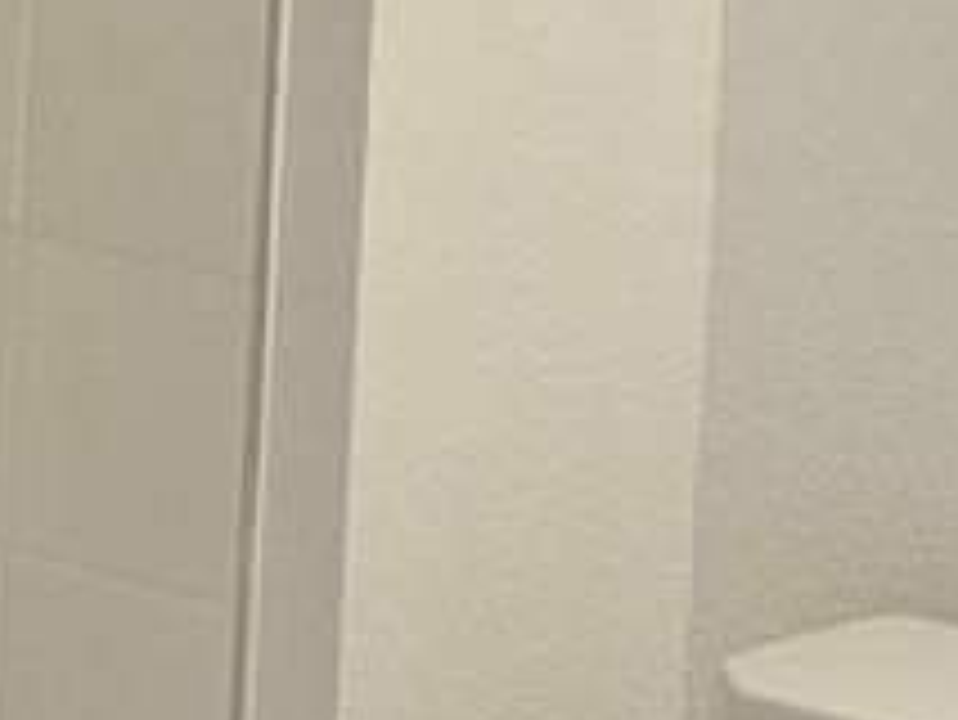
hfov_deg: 11.4
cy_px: -230
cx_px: 477
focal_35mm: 173
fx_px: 4790
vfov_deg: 8.5
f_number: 1.7
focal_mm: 6.3
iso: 200
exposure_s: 1/120
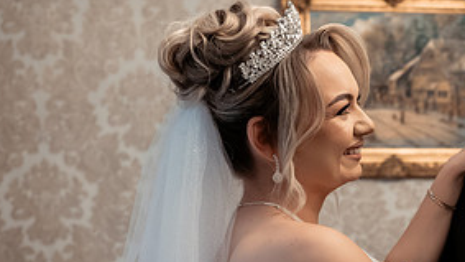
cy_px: 234
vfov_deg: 16.3
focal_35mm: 73
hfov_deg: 27.8
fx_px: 900
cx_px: 427
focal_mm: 34
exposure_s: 1/200
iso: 3200
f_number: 3.2
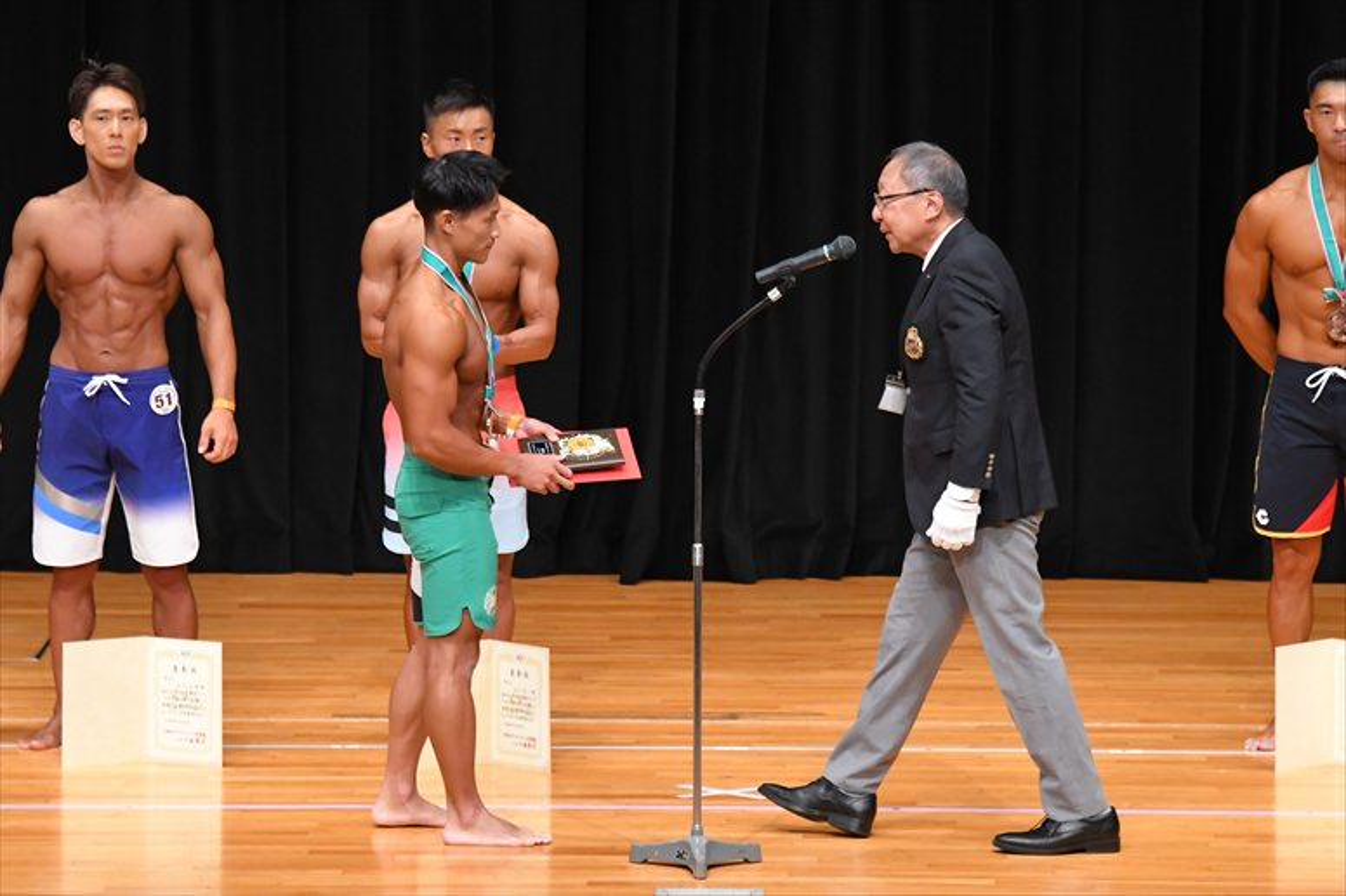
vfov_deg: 5.7
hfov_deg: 8.6
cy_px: 448
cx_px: 673
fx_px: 8969
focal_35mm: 240
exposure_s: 1/400
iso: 4000
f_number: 5.6
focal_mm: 160
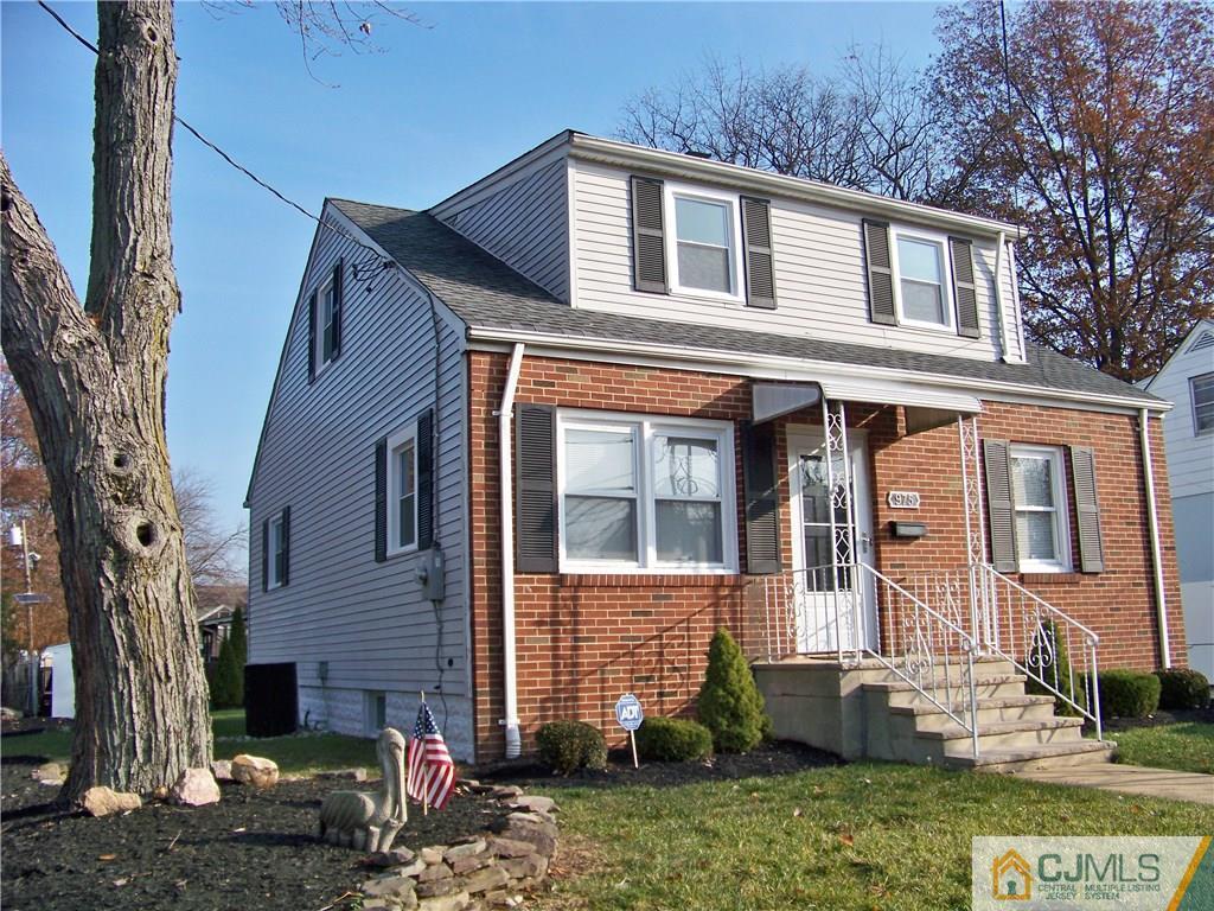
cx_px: 607
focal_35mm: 33
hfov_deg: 55.4
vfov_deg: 42.9
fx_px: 1157
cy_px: 456
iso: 80
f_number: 2.8
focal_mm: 5.85
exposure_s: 1/1000
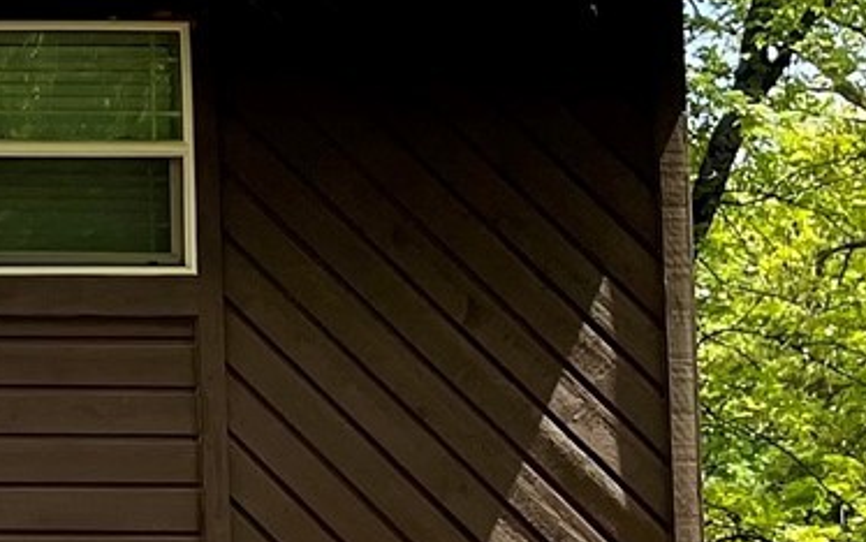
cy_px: 512
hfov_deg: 12.3
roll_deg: -0.3
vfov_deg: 9.6
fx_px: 3211
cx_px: -1199
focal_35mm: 136
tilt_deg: +3.8
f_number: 1.6
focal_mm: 5.1
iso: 32
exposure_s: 1/1767
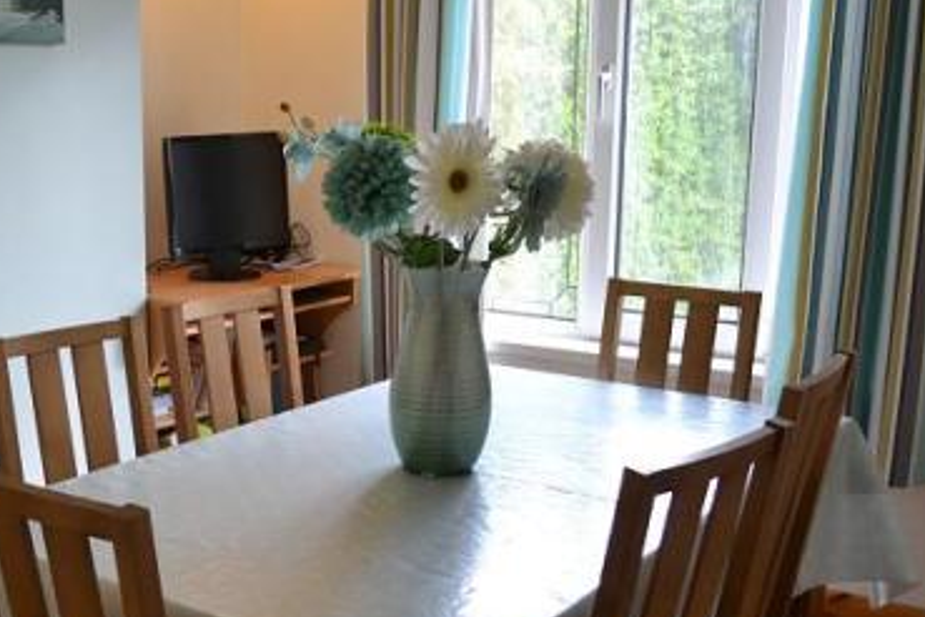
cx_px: 261
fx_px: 1233
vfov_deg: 27.9
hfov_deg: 40.2
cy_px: 400
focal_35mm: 48
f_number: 3.5
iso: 400
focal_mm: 18
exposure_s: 1/50
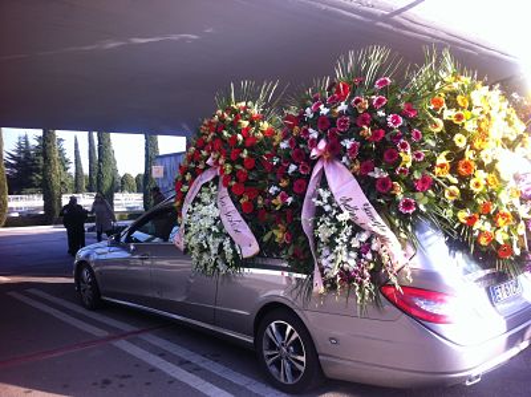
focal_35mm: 35
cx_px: 266
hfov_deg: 52.7
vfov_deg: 40.6
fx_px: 536
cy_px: 198
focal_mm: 3.85
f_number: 2.8
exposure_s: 1/183
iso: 80
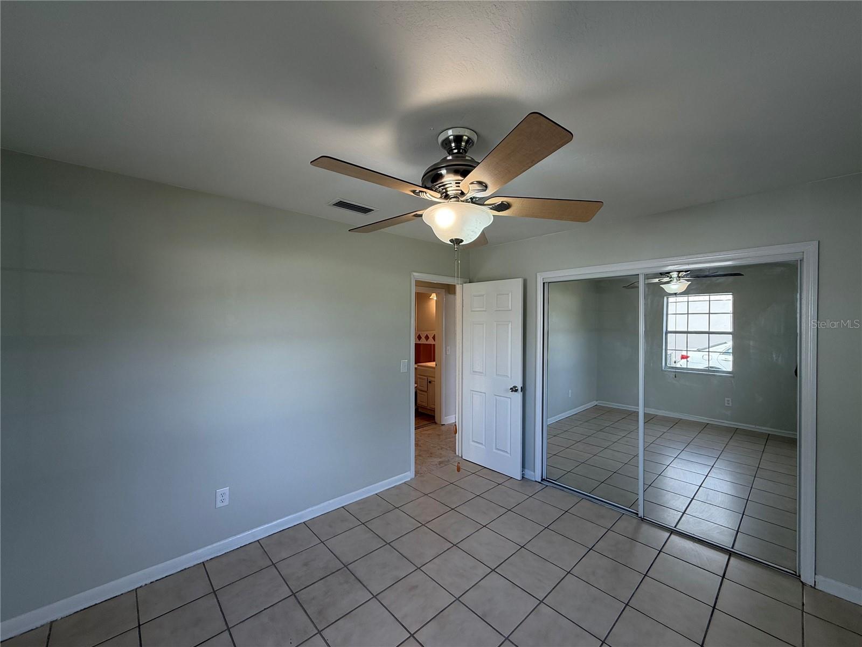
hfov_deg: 102.1
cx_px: 431
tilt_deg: -0.5
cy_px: 324
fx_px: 349
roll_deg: +0.4
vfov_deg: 85.7
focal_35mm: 14
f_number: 2.2
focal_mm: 2.22
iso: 80
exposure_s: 1/120
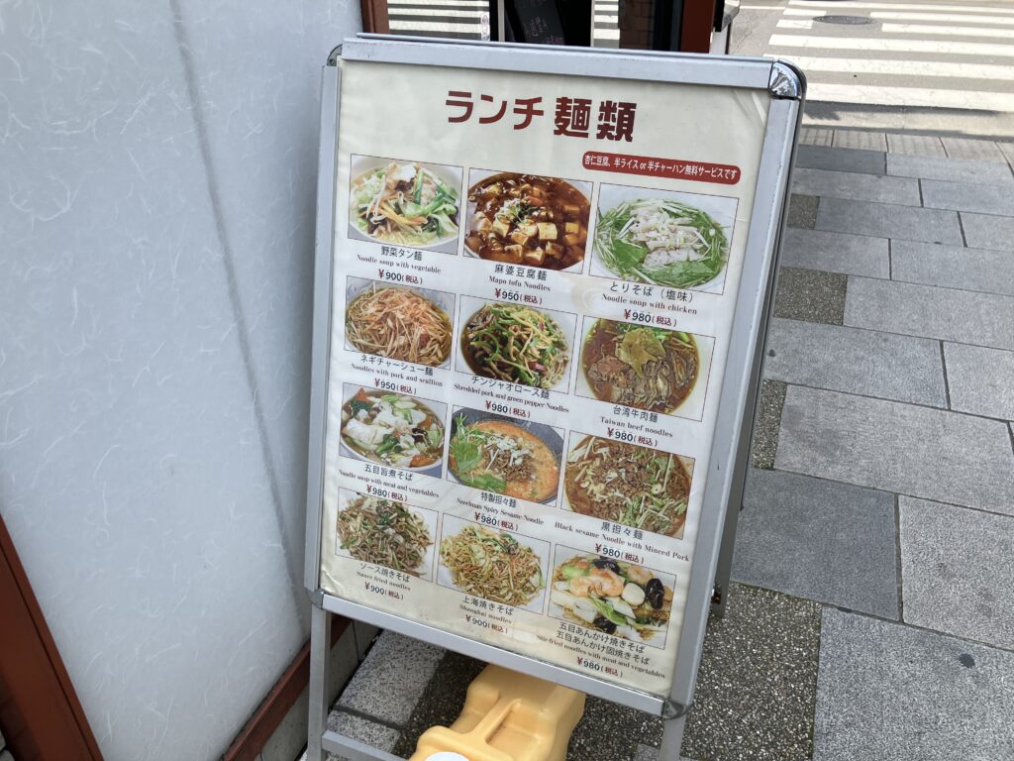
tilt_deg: -30.0
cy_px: 380
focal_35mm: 28
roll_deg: +2.1
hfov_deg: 63.4
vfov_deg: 49.7
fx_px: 820
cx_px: 507
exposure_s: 1/759
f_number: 1.8
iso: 32
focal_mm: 3.99
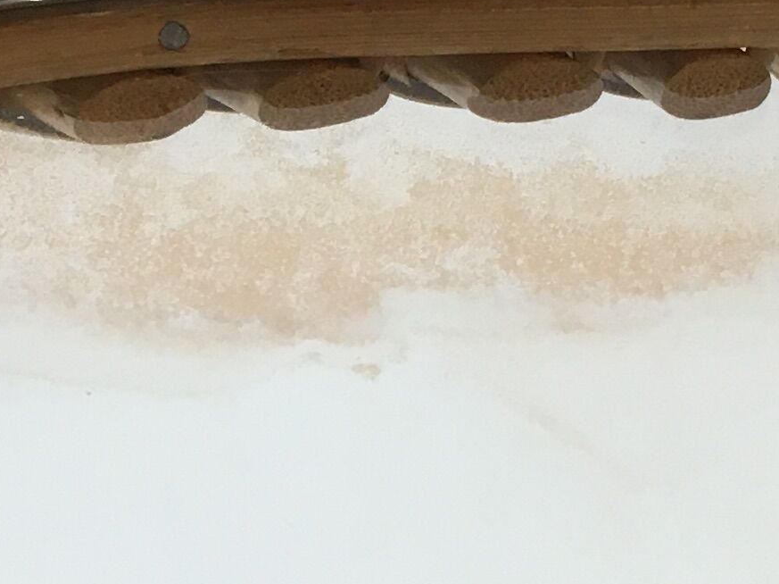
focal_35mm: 134
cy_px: 669
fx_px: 3014
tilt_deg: -41.9
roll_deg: -0.9
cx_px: 222
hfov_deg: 14.7
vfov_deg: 10.9
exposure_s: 1/33
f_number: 2.2
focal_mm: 4.15
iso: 40
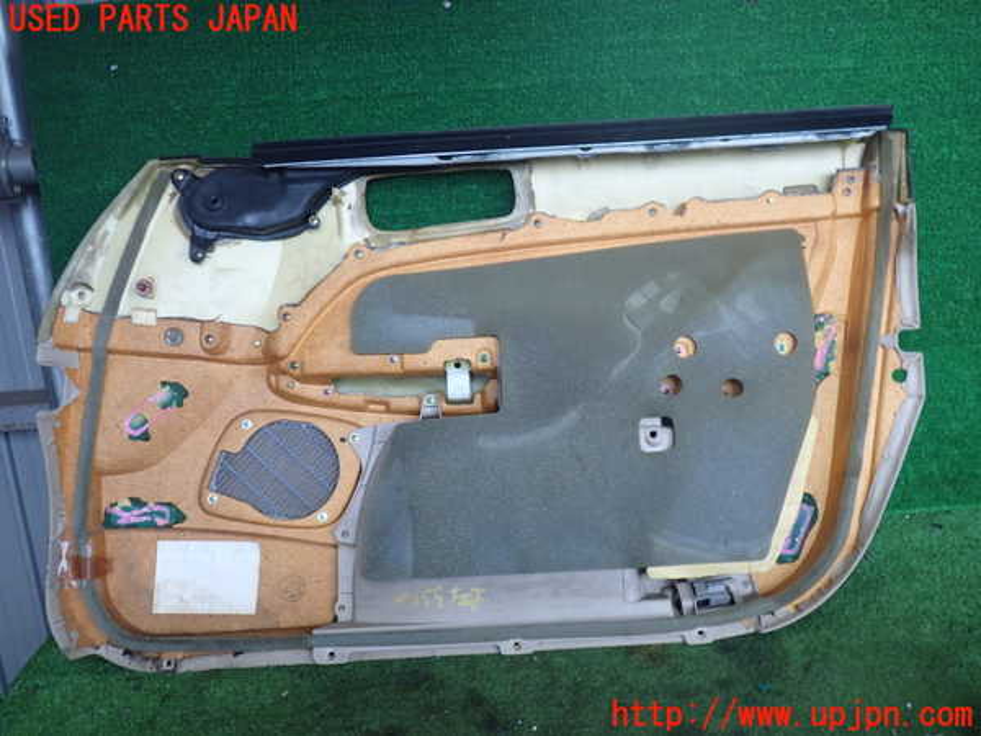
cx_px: 490
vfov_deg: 46.8
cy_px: 368
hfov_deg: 60.0
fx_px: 850
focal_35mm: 30
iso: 200
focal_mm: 5.4
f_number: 2.3
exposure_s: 1/125
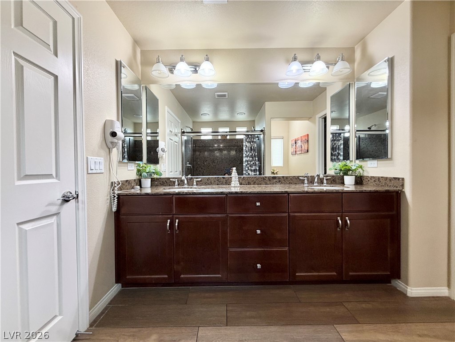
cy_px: 171
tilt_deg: -0.9
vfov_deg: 85.7
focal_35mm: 14
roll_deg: +0.4
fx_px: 184
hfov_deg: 102.1
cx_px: 228
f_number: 2.2
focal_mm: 2.22
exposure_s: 1/60
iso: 200
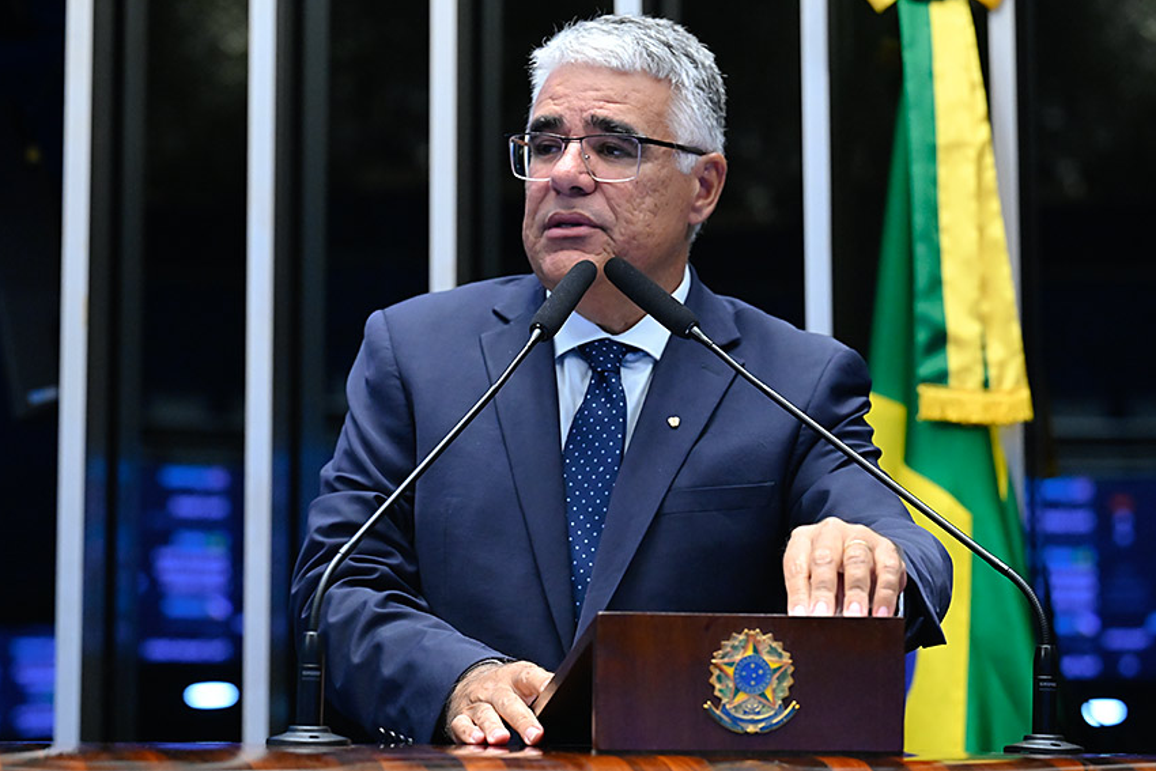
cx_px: 579
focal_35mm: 102
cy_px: 385
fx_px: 3276
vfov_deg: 13.4
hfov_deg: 20.0
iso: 6400
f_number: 4.5
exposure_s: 1/125
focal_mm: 101
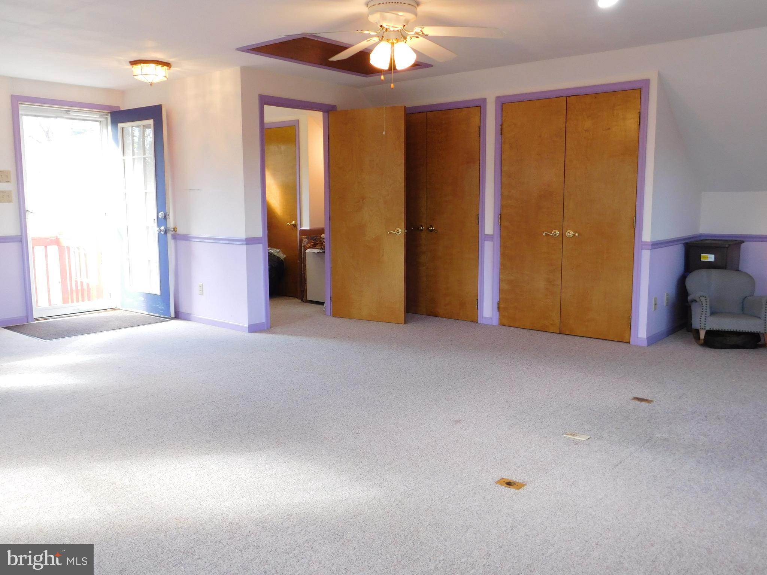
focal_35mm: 30
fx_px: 665
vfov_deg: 46.8
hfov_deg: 60.0
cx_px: 384
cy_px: 288
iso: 160
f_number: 3.2
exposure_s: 1/30
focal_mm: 5.3
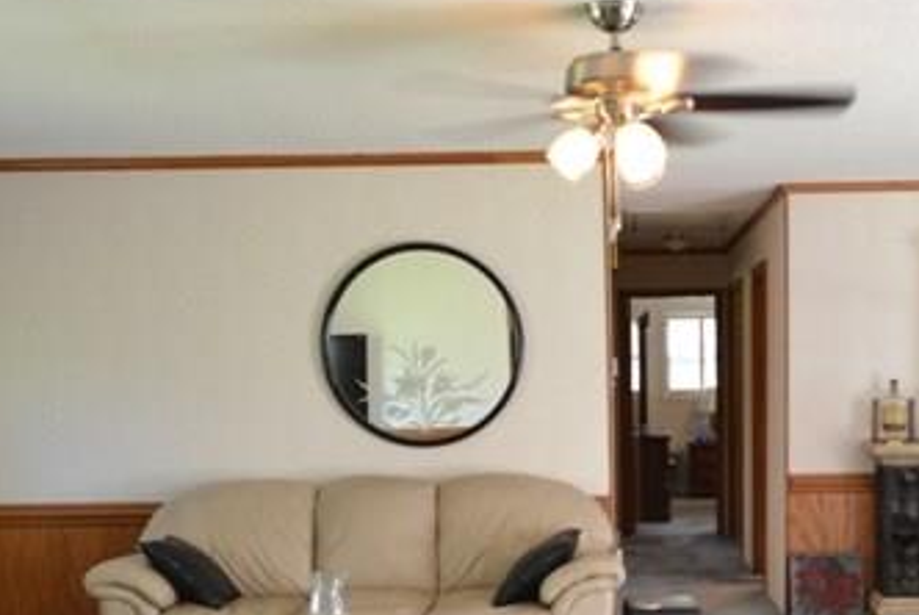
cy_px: 506
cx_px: 617
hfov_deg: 37.7
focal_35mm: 52
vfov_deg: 25.5
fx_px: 1329
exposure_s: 1/30
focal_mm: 18
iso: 400
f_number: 3.5
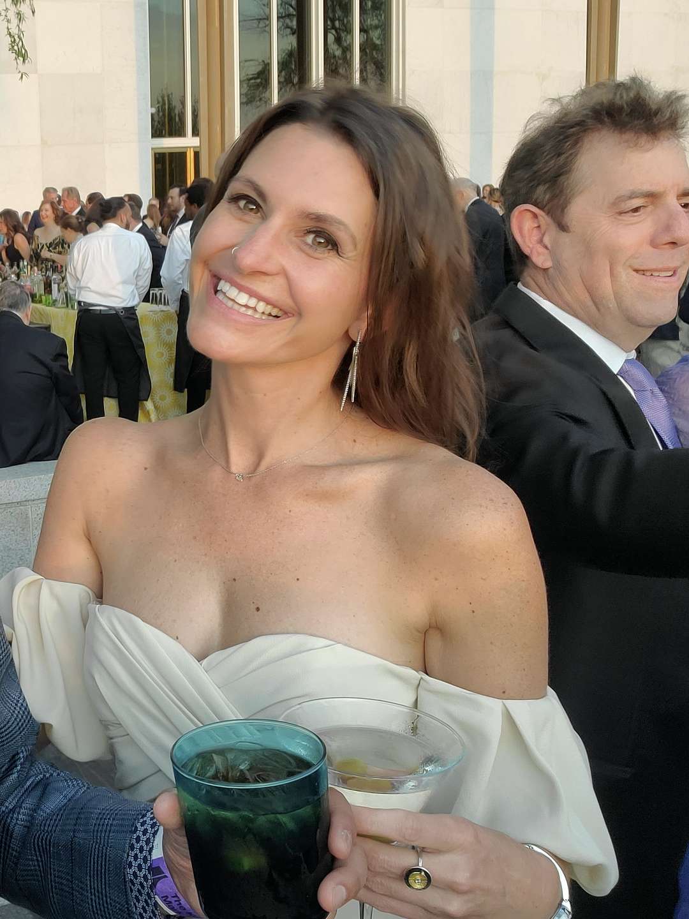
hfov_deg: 54.9
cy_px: 460
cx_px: 344
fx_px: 663
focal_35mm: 25
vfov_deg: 69.4
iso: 80
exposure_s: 1/120
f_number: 2.2
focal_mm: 3.3
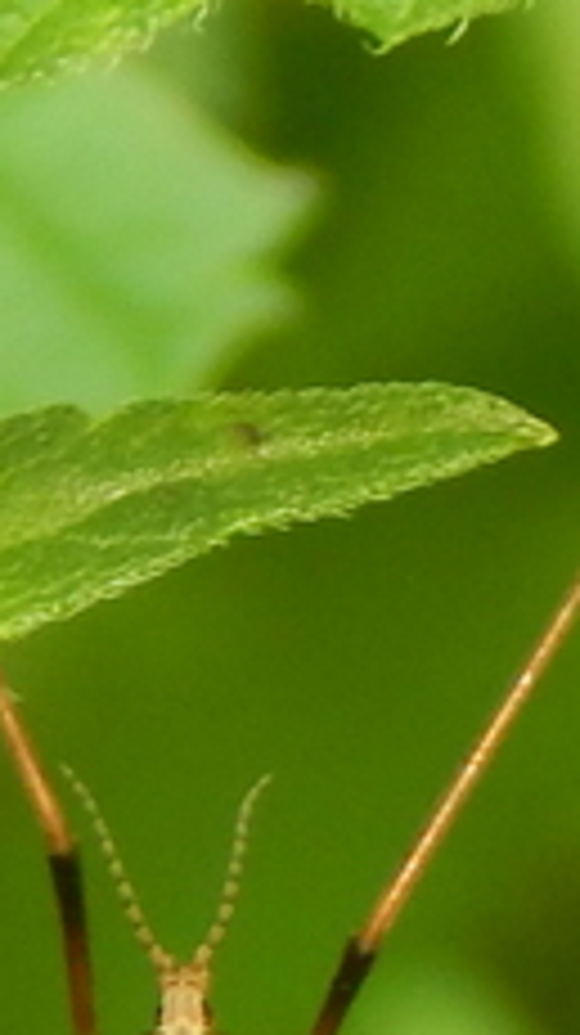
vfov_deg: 4.1
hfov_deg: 2.3
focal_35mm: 530
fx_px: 14523
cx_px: 241
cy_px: 1305
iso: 125
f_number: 4.8
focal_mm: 23.4
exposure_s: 1/50
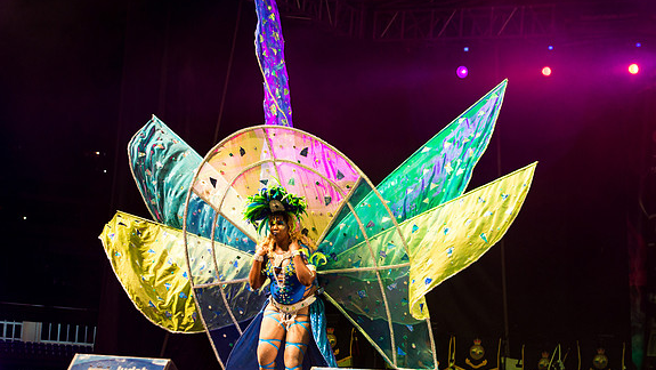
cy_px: 204
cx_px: 330
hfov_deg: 22.4
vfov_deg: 12.8
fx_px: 1653
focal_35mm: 95
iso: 3200
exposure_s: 1/160
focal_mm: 90
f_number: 5.6
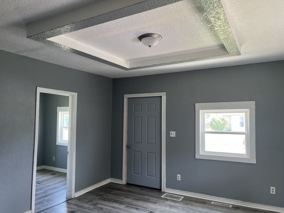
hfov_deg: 67.3
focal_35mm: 26
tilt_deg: +2.8
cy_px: 106
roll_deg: +0.3
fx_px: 213
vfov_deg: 53.1
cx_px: 142
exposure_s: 1/107
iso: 125
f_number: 1.6
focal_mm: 5.1
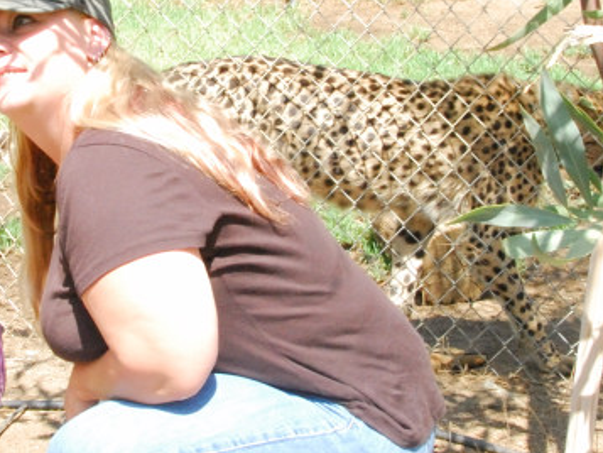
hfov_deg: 23.2
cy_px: 111
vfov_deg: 17.5
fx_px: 1464
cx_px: 201
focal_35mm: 84
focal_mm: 26
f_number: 24
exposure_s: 1/90
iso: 1600
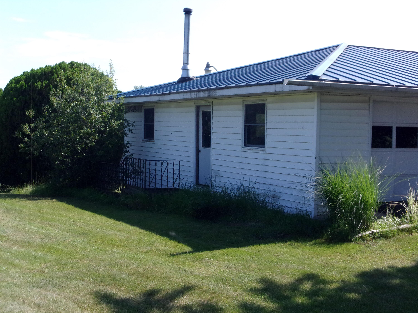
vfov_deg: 27.5
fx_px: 640
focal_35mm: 53
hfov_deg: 36.2
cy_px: 156
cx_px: 209
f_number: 13.1
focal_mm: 9.5
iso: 160
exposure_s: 1/100
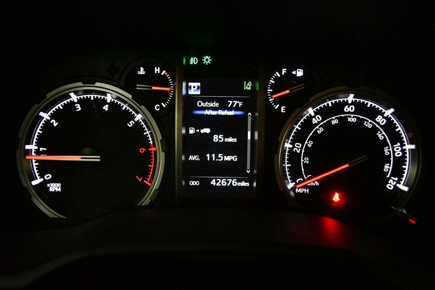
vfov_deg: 47.9
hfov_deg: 67.4
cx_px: 218
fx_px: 326
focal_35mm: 27
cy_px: 145
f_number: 3.5
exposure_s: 1/60
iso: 5600
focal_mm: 18
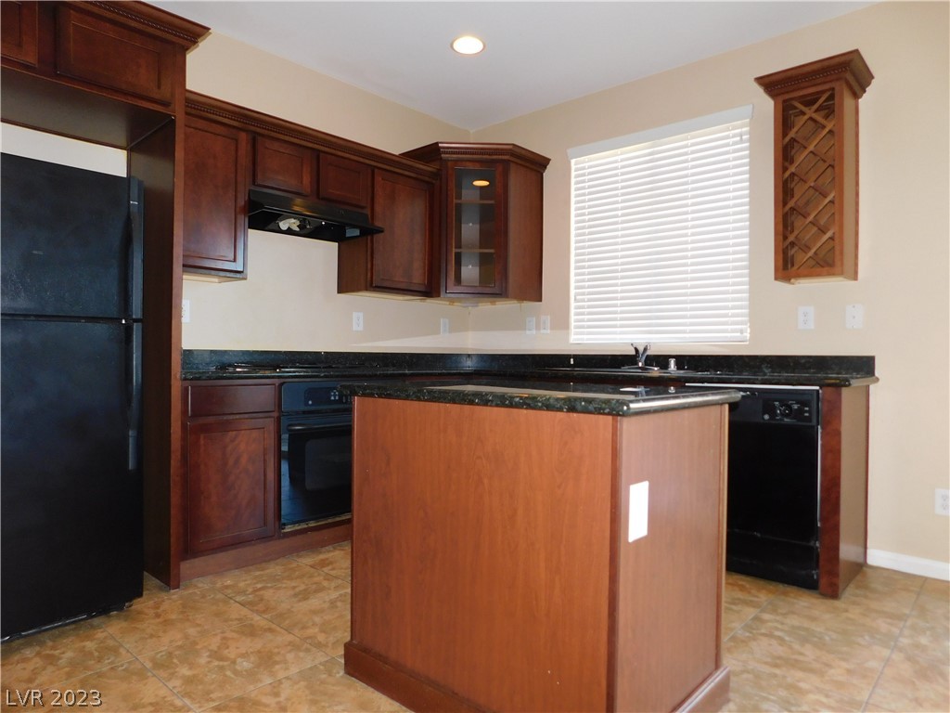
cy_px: 356
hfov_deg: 73.9
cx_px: 475
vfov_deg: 58.9
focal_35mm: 23
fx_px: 631
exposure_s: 1/30
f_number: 3
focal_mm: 4
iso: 200
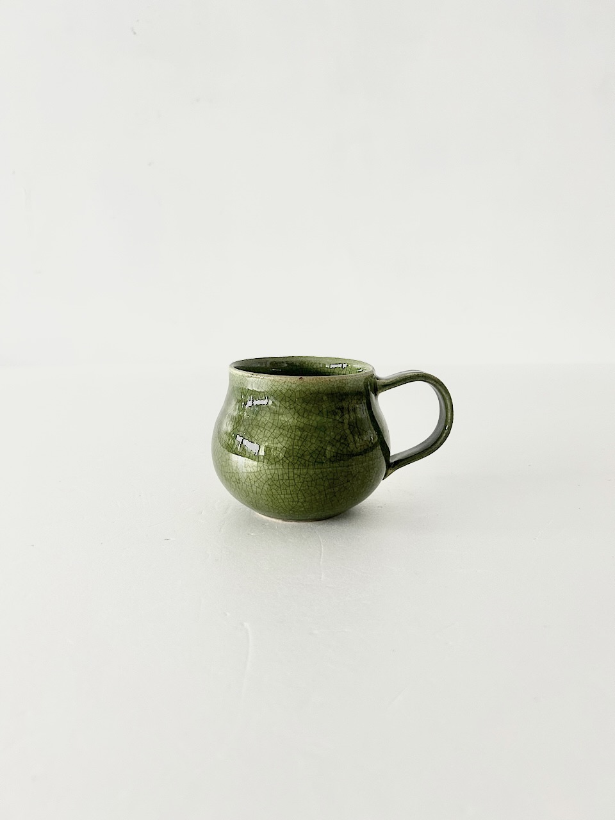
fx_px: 616
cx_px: 308
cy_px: 410
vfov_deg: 67.3
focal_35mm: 26
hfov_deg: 53.1
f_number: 1.5
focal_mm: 5.7
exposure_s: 1/68
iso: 125
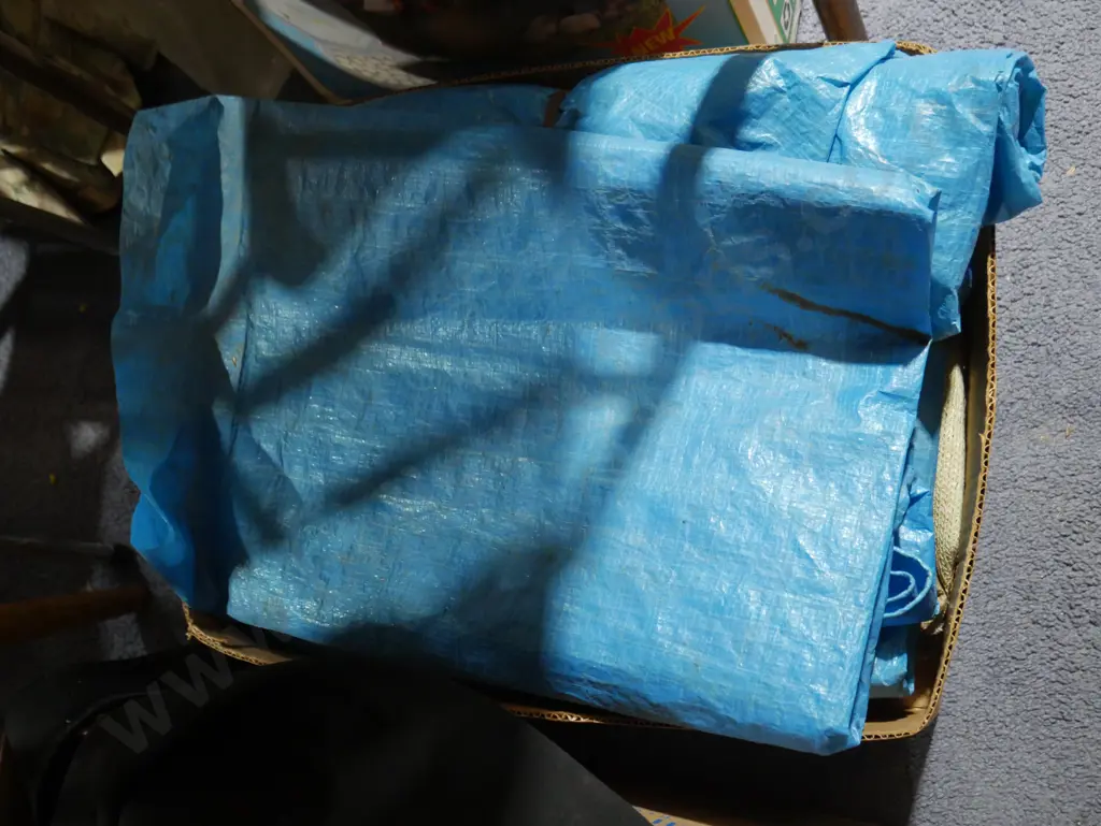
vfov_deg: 39.7
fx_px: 1146
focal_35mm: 36
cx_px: 550
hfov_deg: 51.3
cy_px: 413
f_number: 4
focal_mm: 18
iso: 1600
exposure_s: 1/60
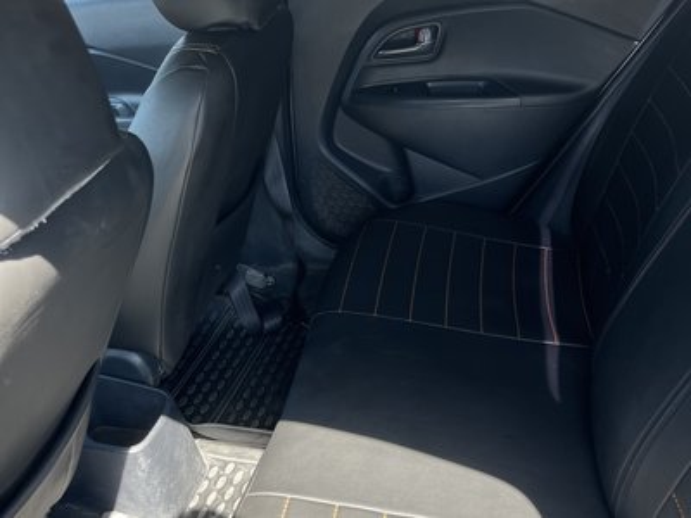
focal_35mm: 26
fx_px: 519
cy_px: 259
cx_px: 346
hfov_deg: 67.3
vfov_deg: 53.1
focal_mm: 5.1
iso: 32
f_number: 1.6
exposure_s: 1/126
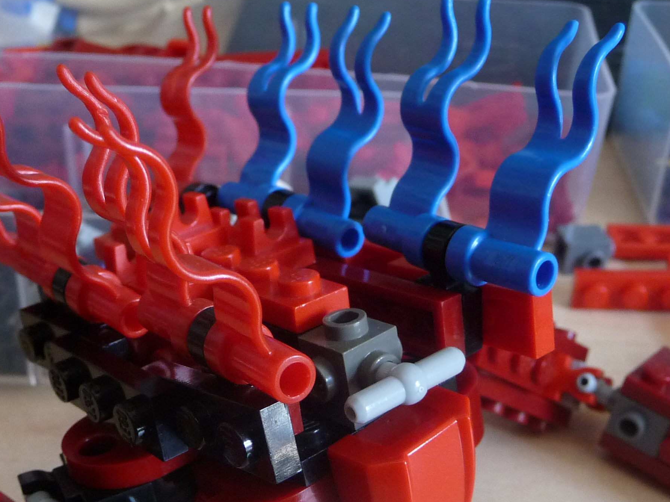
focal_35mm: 54
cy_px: 425
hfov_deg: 35.5
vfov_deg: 26.4
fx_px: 1045
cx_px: 284
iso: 250
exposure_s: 1/30
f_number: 3.3
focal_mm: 4.7
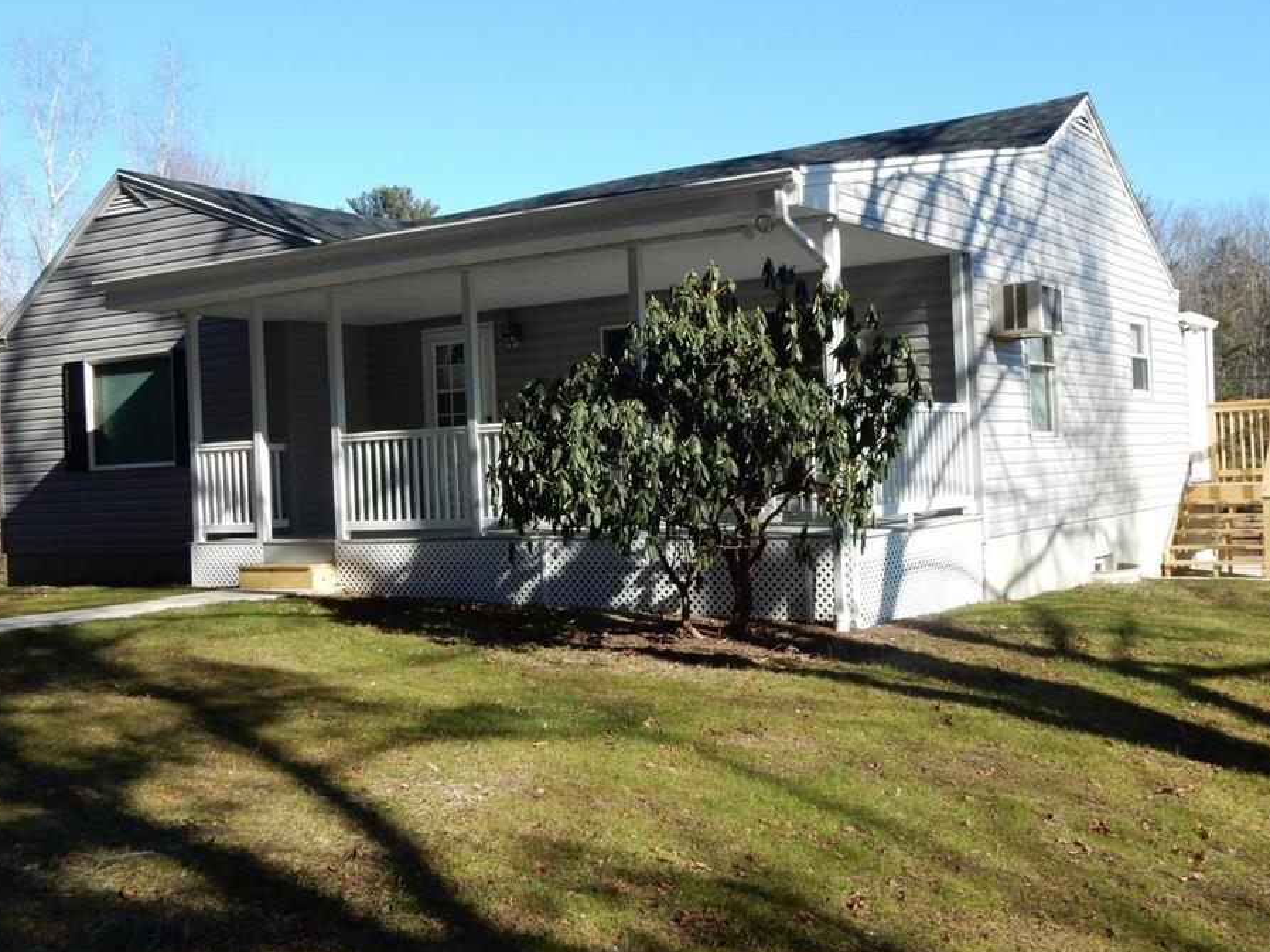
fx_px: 1504
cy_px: 445
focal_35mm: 41
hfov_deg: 45.8
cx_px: 634
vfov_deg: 35.1
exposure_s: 1/640
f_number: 4
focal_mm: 6.4
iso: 125
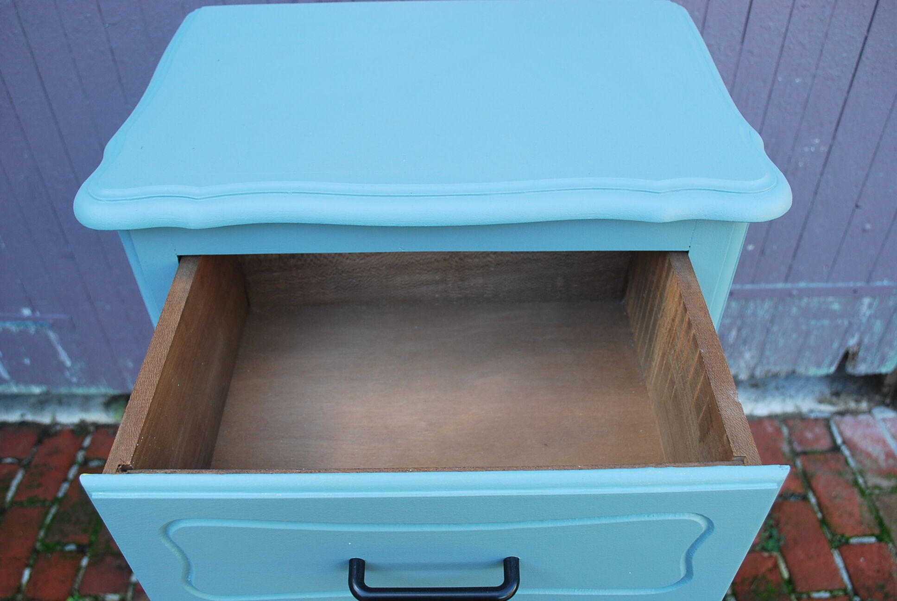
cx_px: 448
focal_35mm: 30
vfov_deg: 43.7
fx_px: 748
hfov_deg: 61.9
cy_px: 300
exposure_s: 1/80
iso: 200
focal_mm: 20
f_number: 4.5
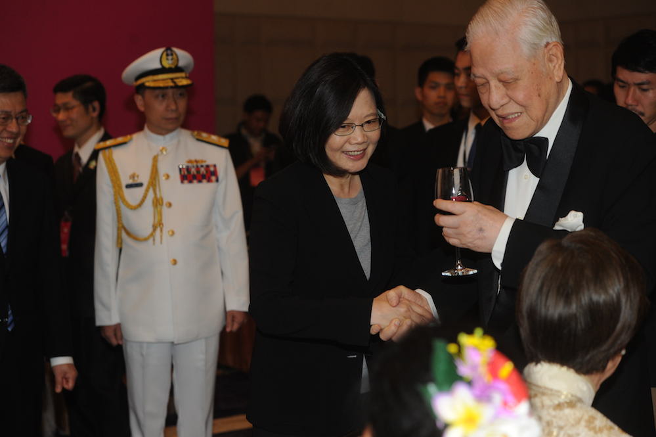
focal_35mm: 70
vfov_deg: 19.4
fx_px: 1275
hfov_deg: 28.9
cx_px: 328
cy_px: 218
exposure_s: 1/250
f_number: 4.5
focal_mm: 70
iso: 1600
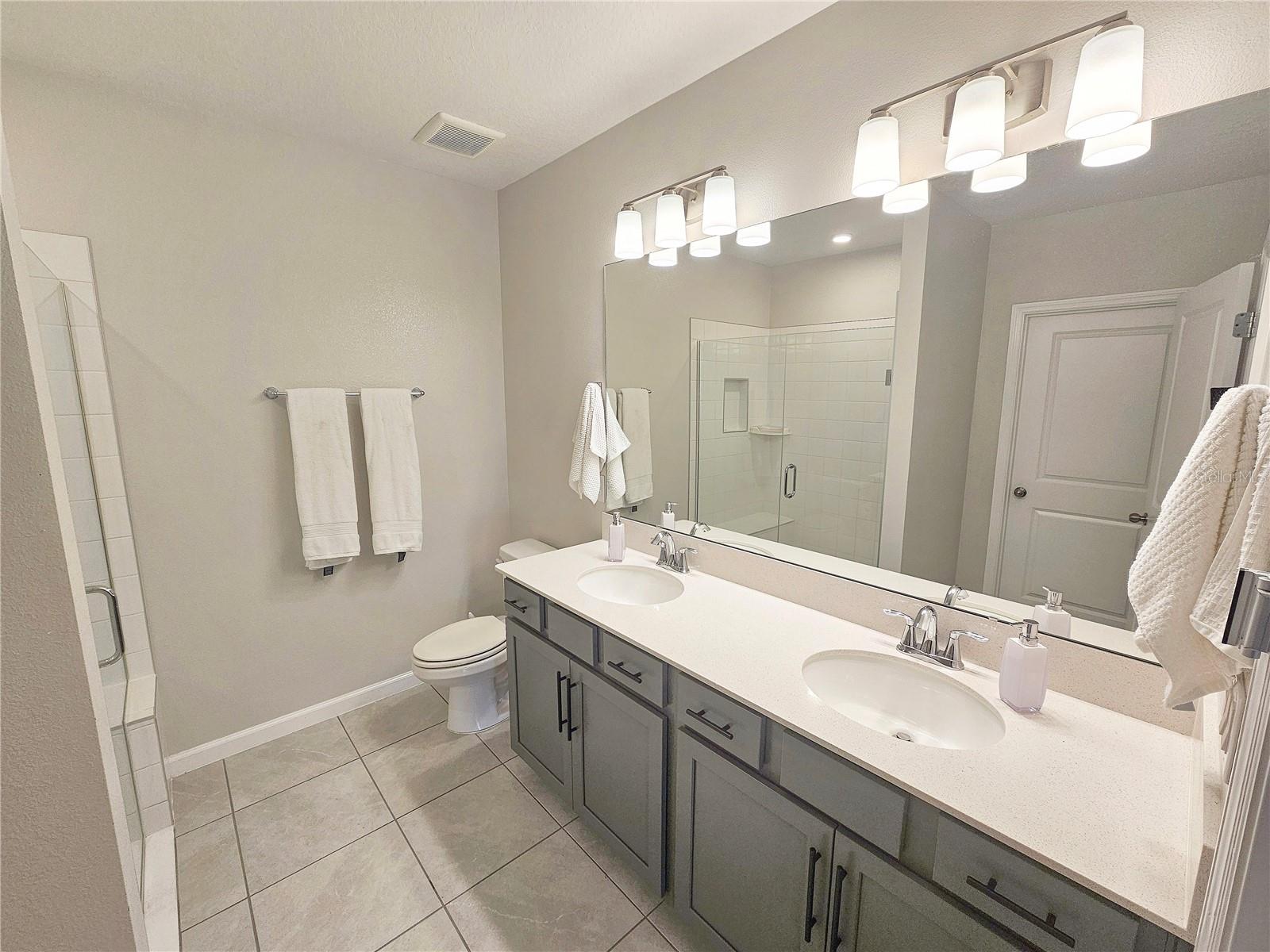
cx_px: 635
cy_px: 476
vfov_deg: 89.9
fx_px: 477
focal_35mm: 13
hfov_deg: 106.2
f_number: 2.2
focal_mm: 2.2
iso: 50
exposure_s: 1/60
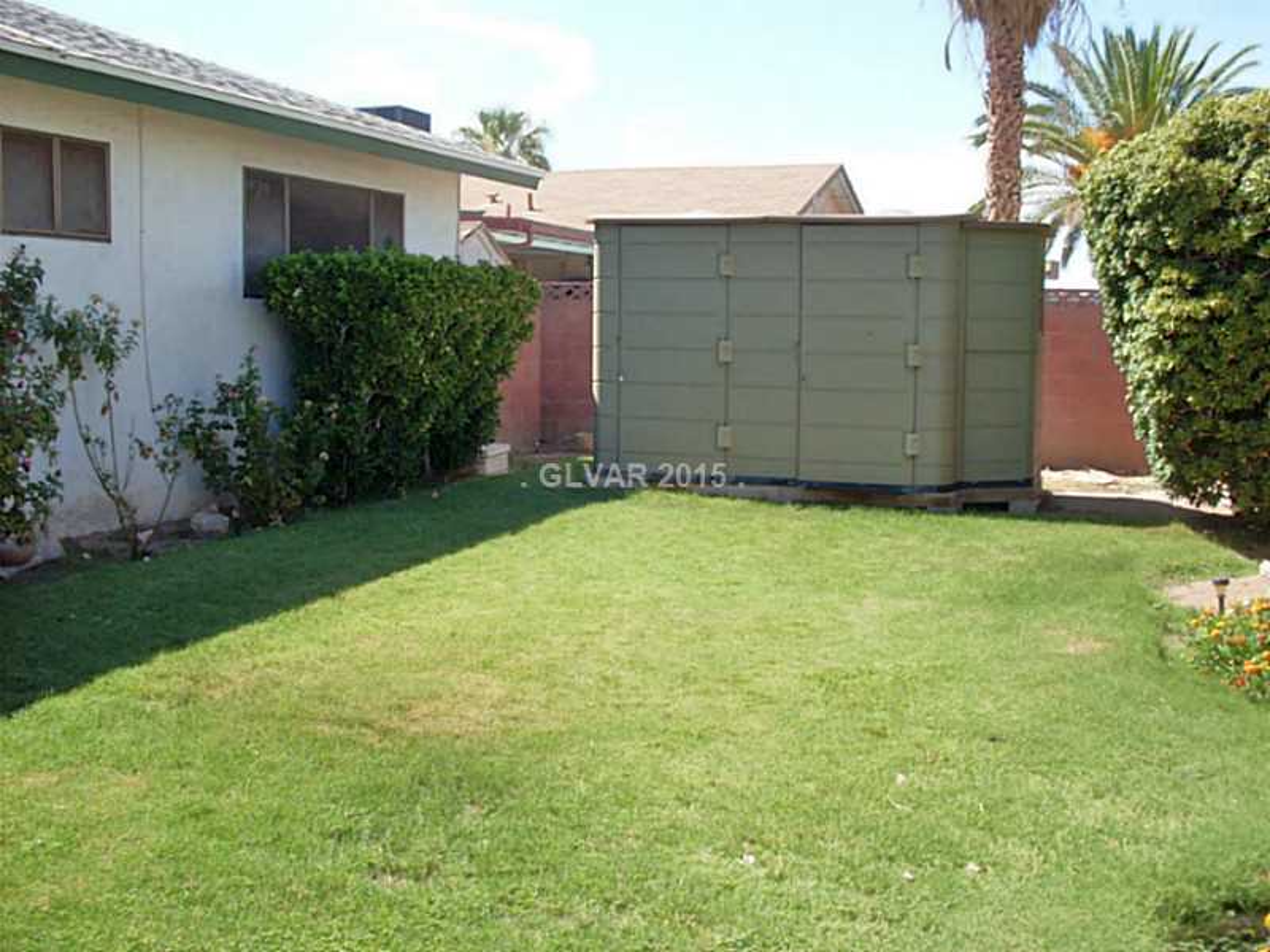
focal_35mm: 38
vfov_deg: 37.7
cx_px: 635
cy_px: 476
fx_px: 1394
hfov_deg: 49.0
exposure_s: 1/180
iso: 80
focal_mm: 6.3
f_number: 8.4
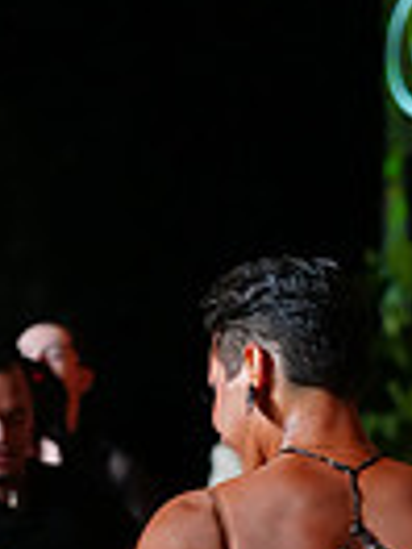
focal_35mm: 492
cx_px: 589
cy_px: 1081
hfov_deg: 3.0
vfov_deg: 4.0
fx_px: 7808
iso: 3200
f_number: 4
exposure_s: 1/320
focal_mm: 116
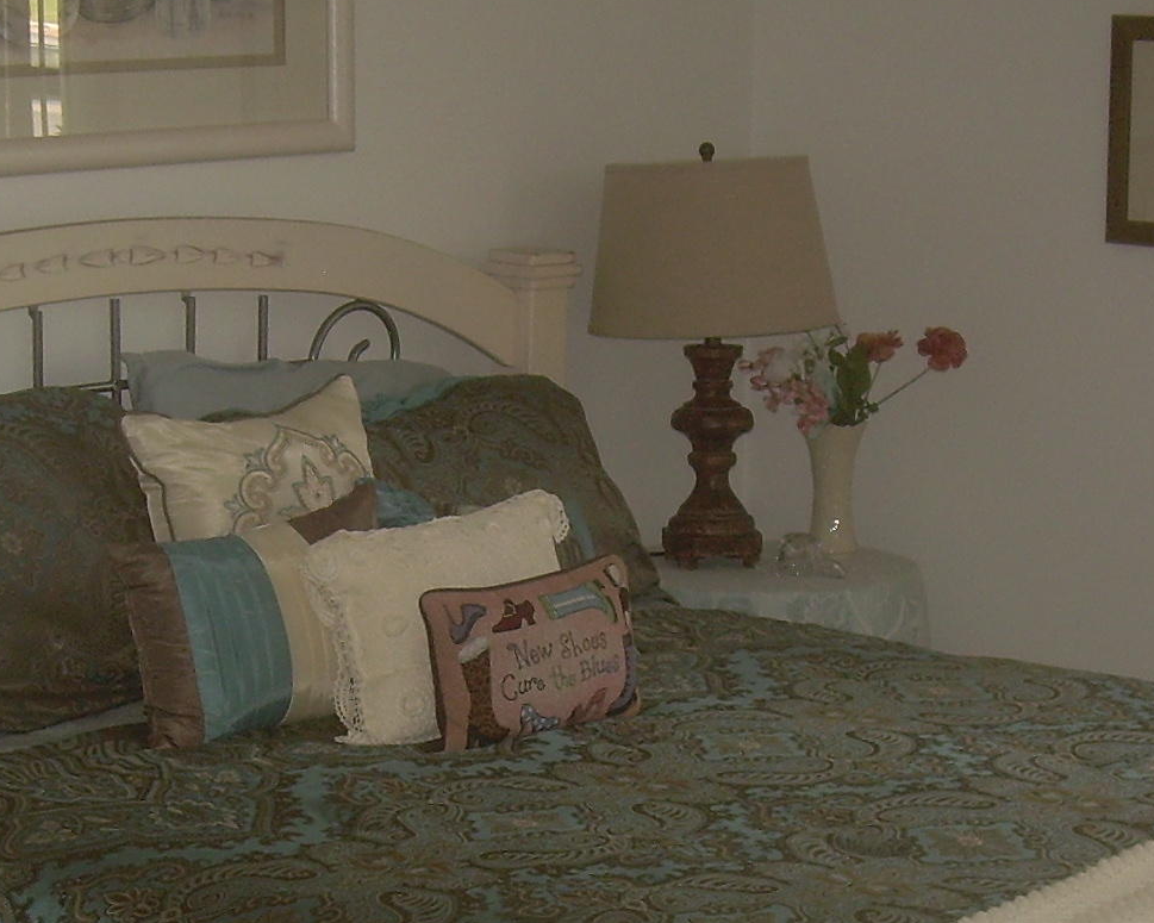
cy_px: 701
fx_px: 2971
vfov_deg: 17.5
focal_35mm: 87
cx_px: 576
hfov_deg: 22.0
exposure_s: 1/60
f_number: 2.8
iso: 50
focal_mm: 6.3
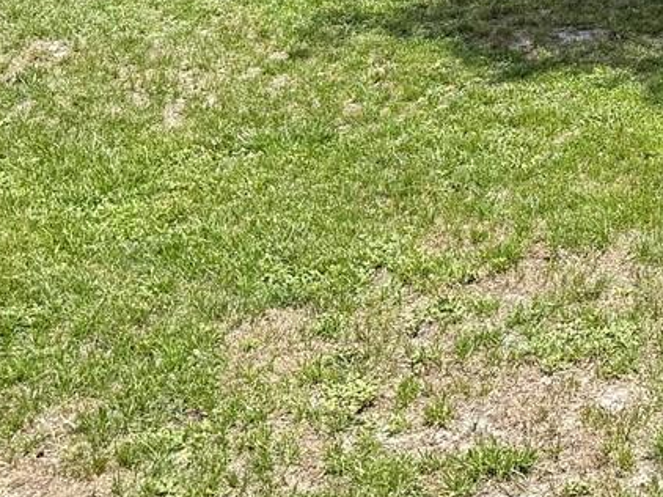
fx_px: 1742
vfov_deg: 15.5
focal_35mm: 91
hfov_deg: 19.3
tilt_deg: -9.1
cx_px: 941
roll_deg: +0.4
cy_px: -132
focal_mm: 6.76
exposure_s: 1/1901
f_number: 1.78
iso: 80
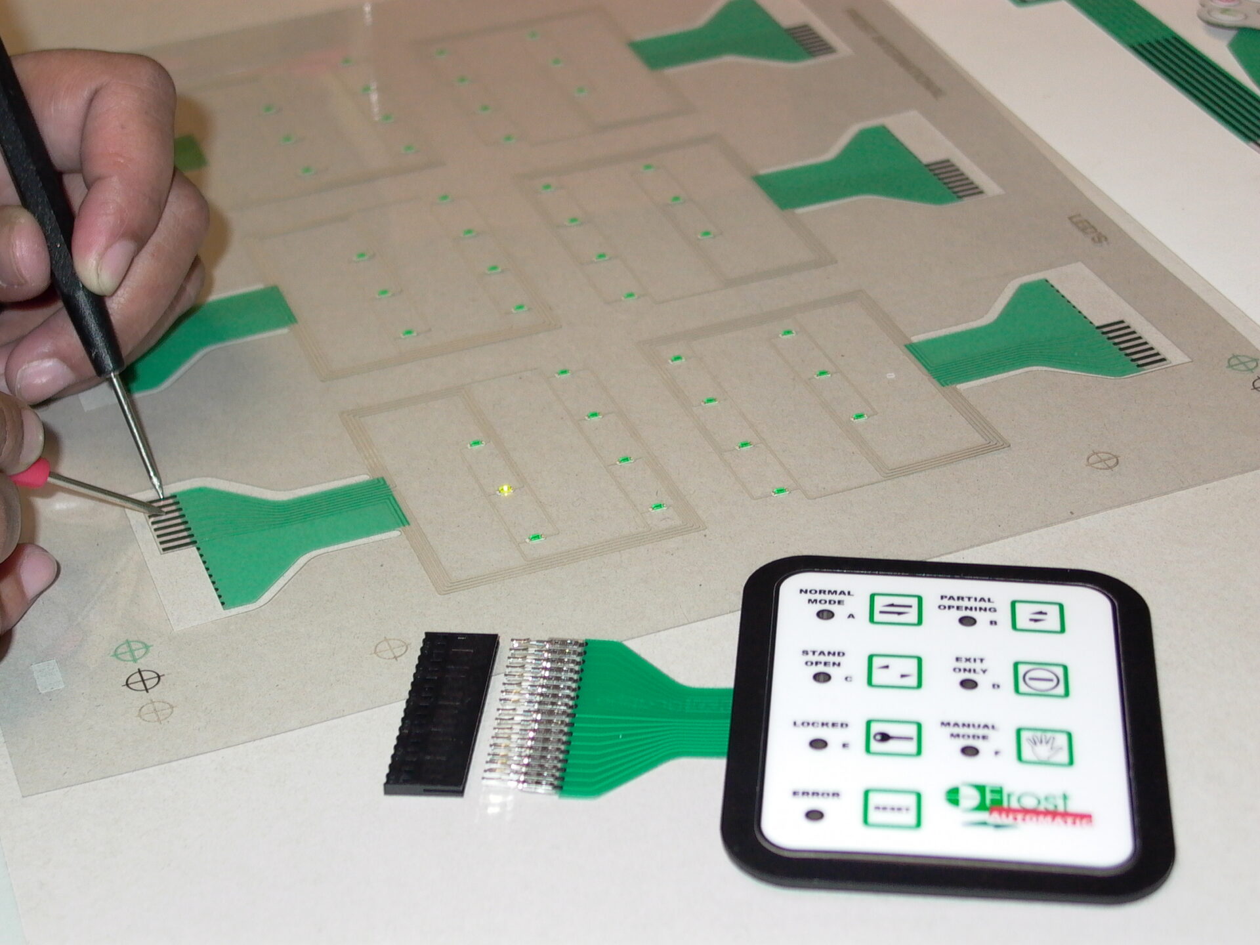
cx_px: 630
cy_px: 472
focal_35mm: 71
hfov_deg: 27.4
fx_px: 2584
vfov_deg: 20.7
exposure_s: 1/87
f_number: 2.35
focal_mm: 15.45
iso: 100
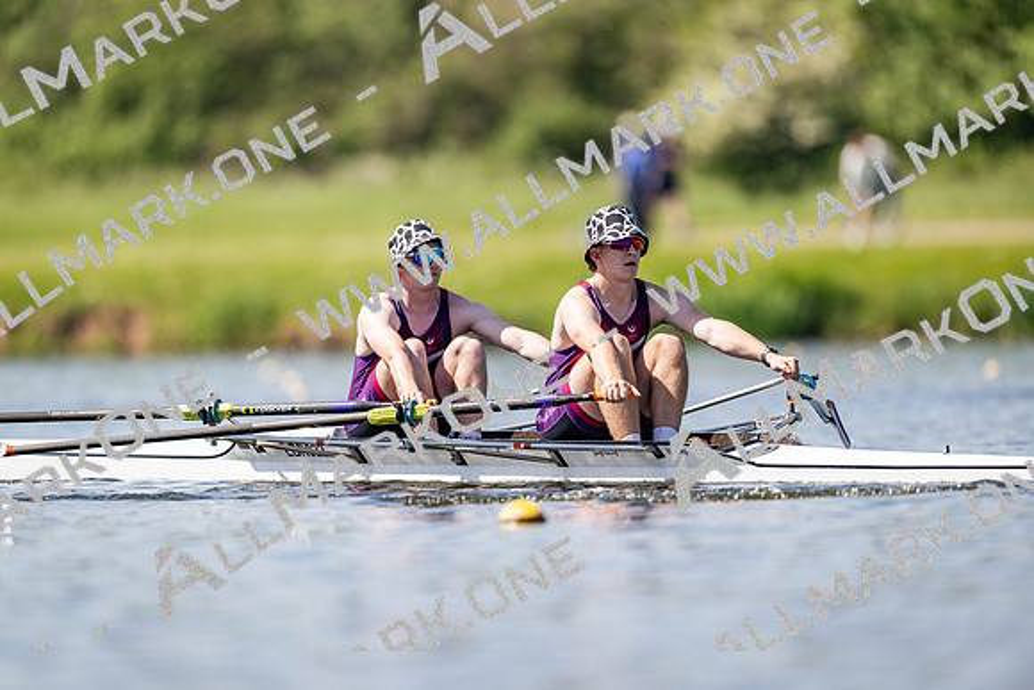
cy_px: 345
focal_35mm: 600
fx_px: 17237
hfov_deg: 3.4
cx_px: 517
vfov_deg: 2.3
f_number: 4
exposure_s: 1/2500
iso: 280
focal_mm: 600
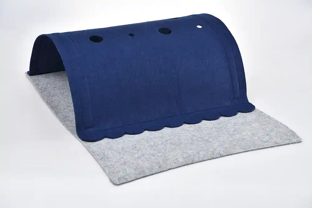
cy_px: 104
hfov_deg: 28.8
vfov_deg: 19.5
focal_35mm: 70
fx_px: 607
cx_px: 156
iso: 250
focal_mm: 70
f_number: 11
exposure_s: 1/125
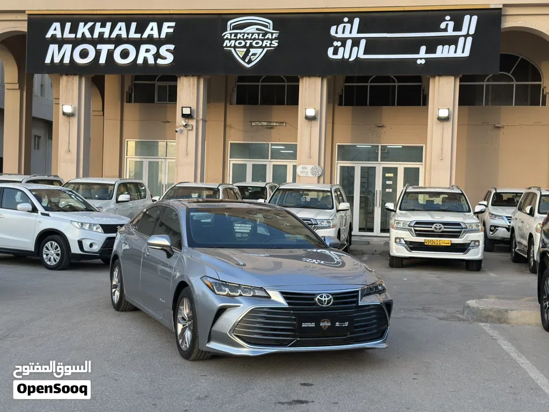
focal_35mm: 48
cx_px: 274
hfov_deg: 39.7
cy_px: 206
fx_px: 761
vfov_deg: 30.3
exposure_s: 1/519
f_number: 1.78
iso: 80
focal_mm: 6.86
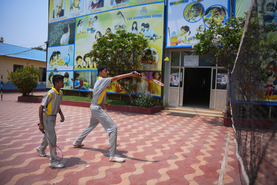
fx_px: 185
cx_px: 138
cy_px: 92
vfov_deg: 53.1
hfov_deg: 73.7
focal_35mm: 24
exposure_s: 1/3200
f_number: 2.8
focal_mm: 24
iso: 160
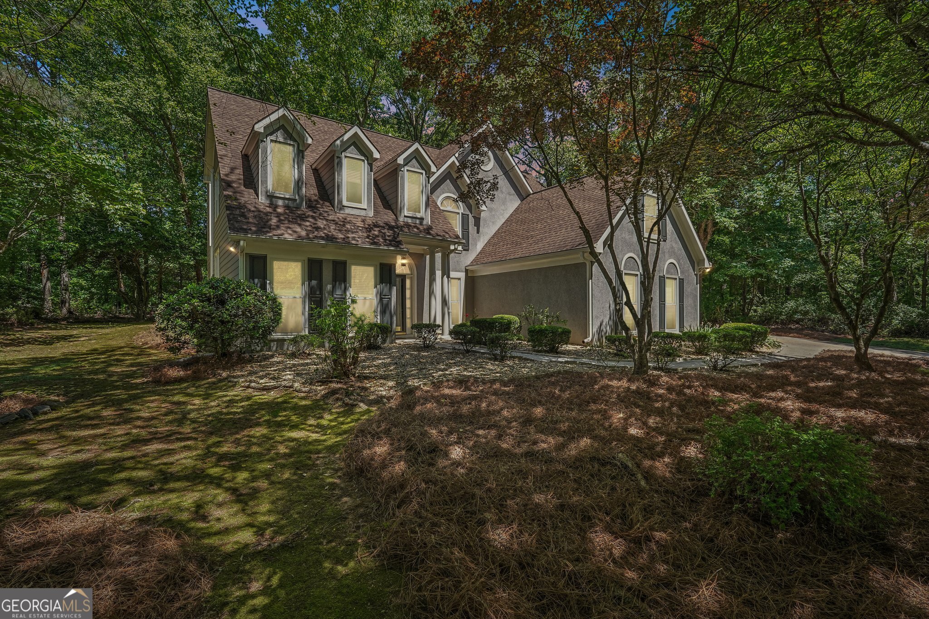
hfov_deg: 96.7
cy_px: 310
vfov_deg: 73.7
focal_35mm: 16
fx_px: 413
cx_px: 464
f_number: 8
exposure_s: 1/320
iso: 800
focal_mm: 16
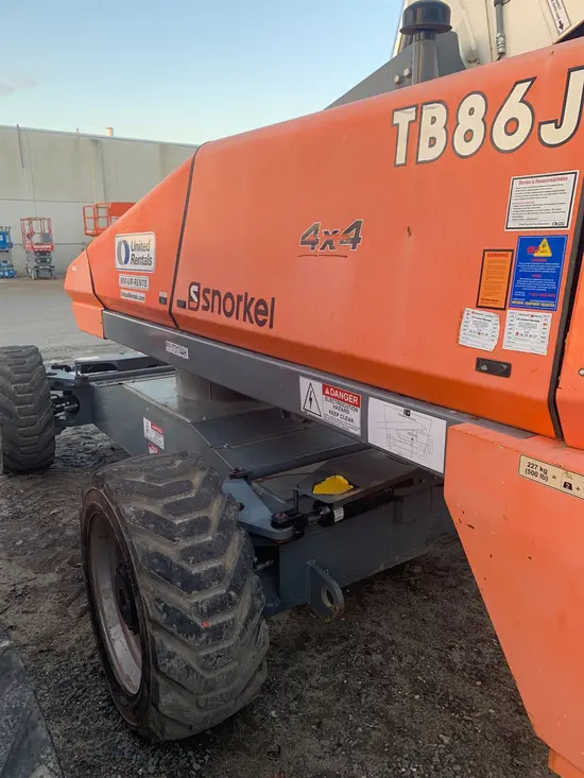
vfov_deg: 67.3
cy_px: 389
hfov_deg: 53.1
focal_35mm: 26
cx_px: 292
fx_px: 585
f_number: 1.8
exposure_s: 1/121
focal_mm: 4.25
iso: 80
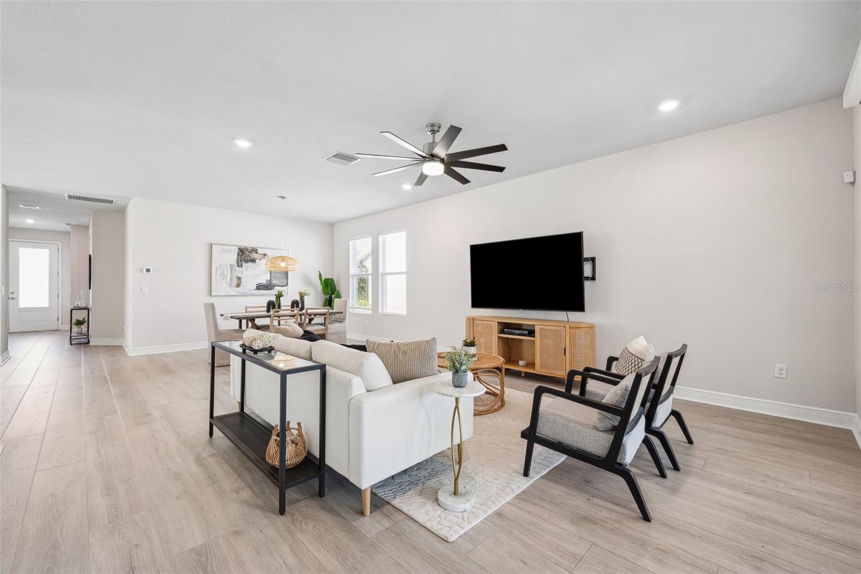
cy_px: 287
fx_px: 335
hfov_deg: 104.3
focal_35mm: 14
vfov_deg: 81.2
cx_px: 430
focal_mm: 14
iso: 400
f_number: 8
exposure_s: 1/13
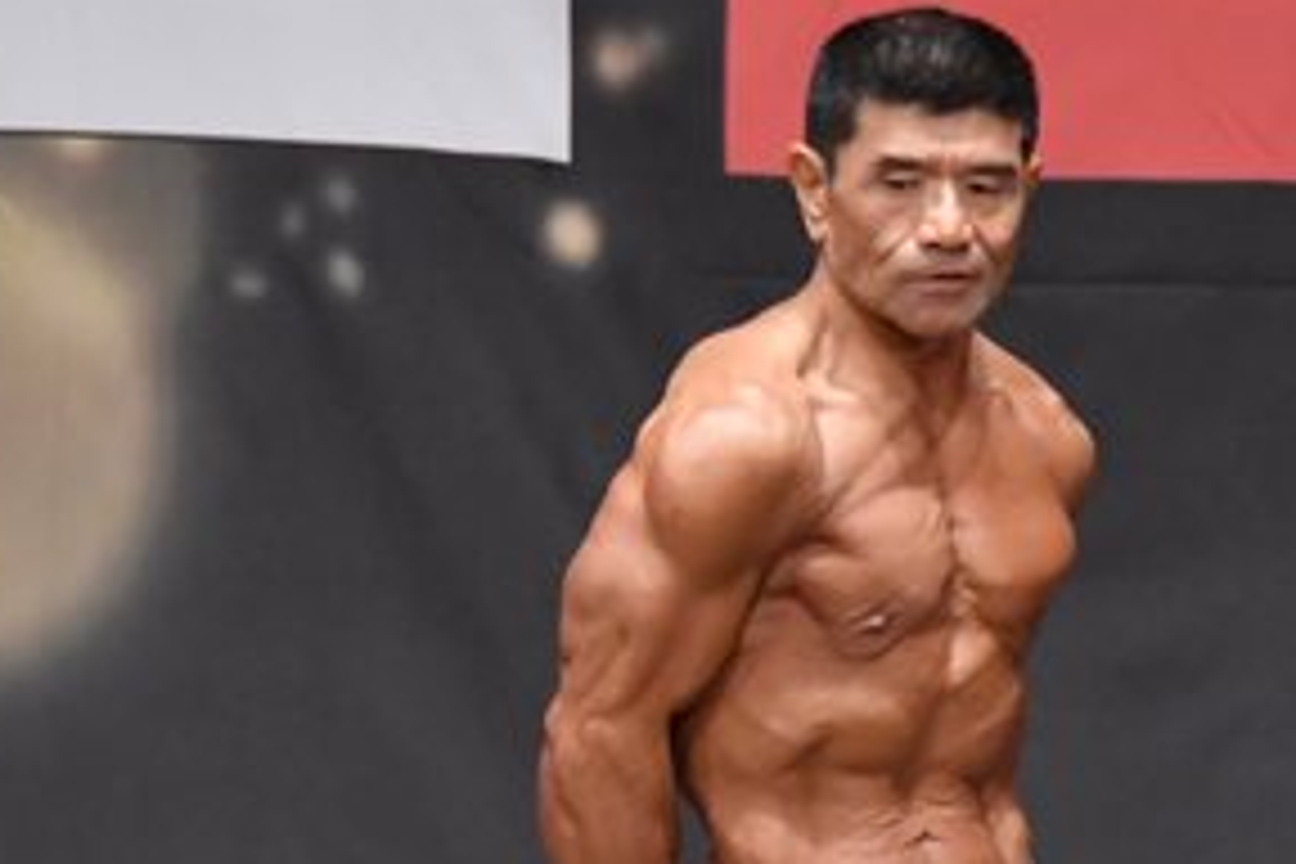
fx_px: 24694
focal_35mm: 686
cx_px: 884
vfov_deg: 2.0
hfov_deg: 3.0
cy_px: 990
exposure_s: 1/400
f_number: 5.6
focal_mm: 170
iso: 6400
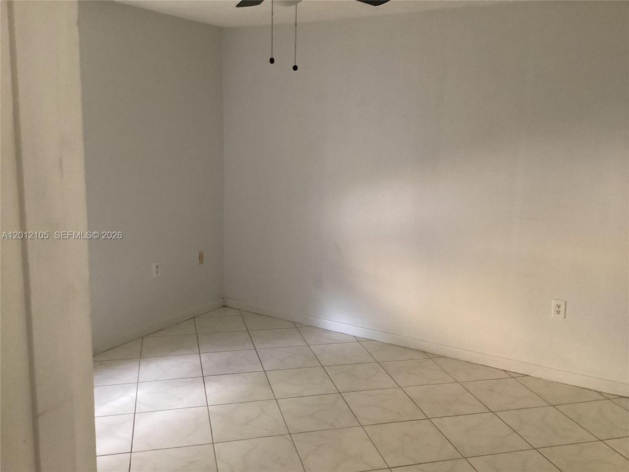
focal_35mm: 31
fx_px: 563
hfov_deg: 58.4
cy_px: 236
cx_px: 314
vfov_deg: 45.4
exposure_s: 1/40
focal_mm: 3.3
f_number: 2.4
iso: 400
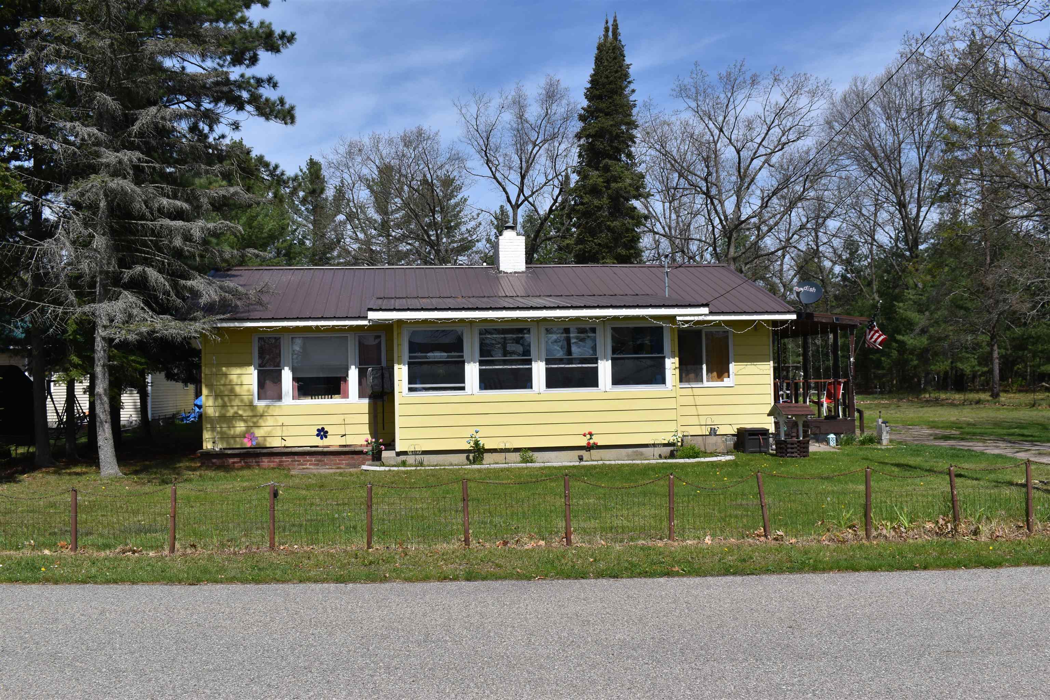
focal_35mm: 34
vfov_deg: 38.4
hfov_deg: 55.1
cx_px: 525
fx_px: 1006
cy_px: 350
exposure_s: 1/400
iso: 100
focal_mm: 23
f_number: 10
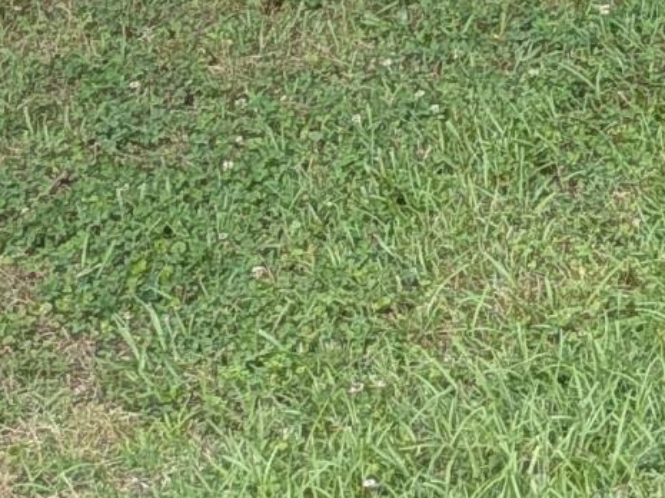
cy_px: -866
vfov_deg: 8.4
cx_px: 1562
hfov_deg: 10.9
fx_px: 2975
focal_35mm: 155
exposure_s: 1/262
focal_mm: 4.53
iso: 28
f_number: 1.7
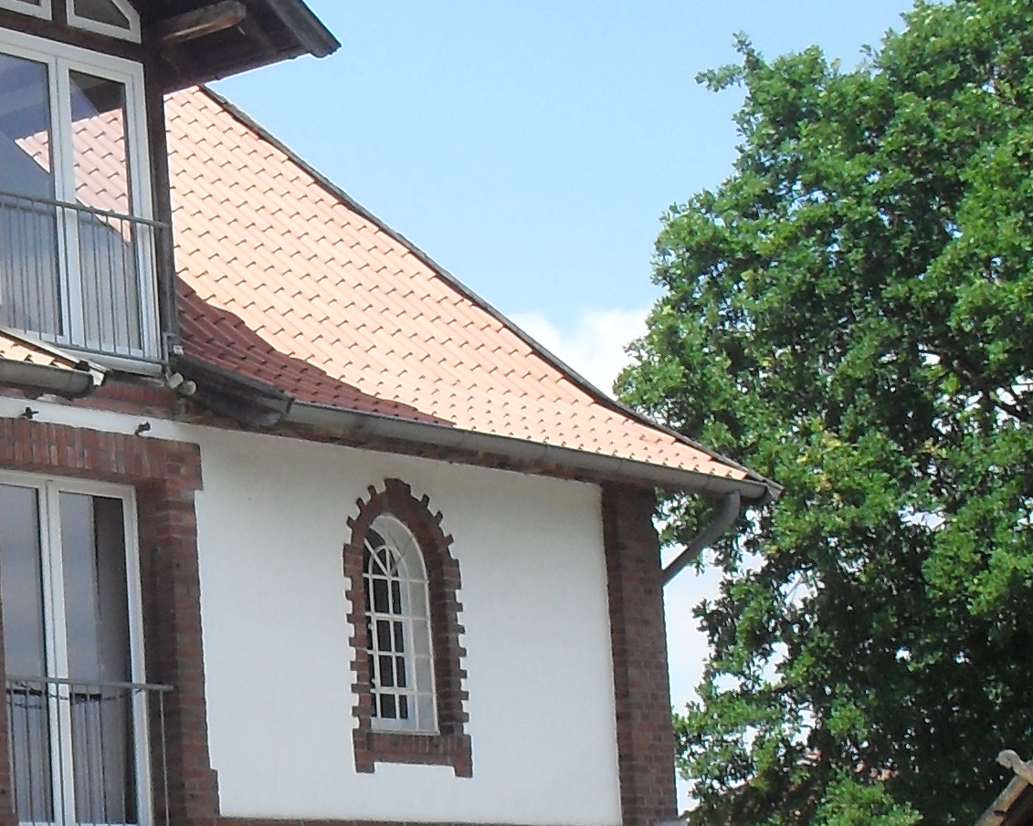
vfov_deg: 14.4
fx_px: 3272
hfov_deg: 17.3
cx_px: -145
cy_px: 604
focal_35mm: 107
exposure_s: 1/125
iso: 80
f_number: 8.3
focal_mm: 6.3
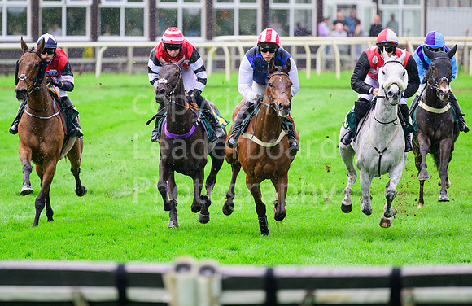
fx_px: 5565
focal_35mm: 428
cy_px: 139
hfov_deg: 4.9
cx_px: 222
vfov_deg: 3.1
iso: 2000
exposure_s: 1/1250
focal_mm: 400
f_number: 5.6
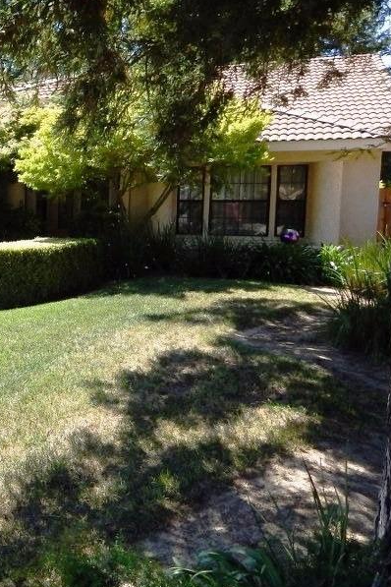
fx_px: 668
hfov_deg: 28.9
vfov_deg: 47.3
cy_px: 262
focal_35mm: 41
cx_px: -60
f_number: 3
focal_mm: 4
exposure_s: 1/640
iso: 125
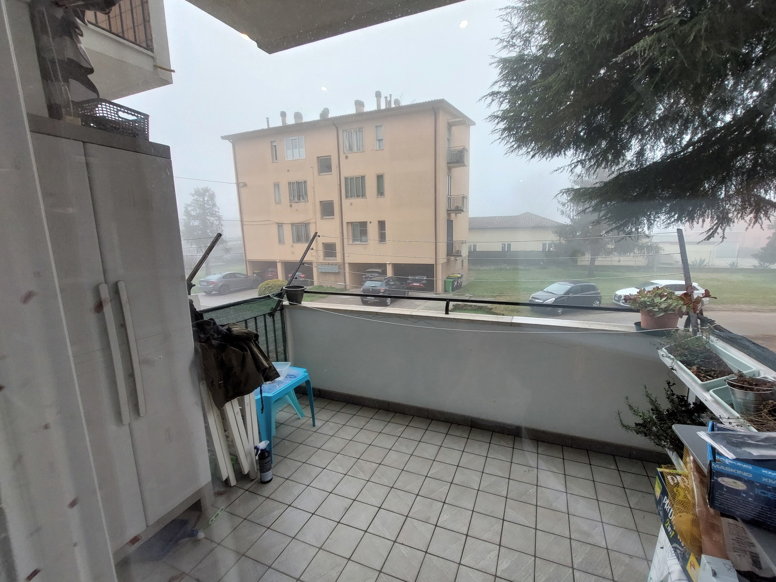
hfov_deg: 102.0
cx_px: 408
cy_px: 291
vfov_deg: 85.7
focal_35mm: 14
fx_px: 314
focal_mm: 1.74
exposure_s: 1/193
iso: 50
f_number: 2.2
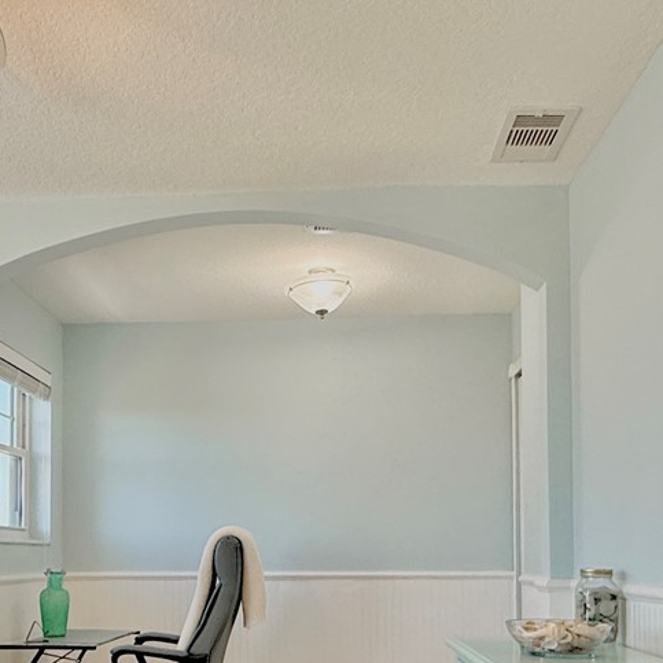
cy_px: 527
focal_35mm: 41
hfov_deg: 40.8
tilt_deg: +3.4
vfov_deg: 39.4
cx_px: 273
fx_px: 888
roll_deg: +0.7
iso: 125
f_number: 2.2
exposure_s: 1/120
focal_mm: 2.22
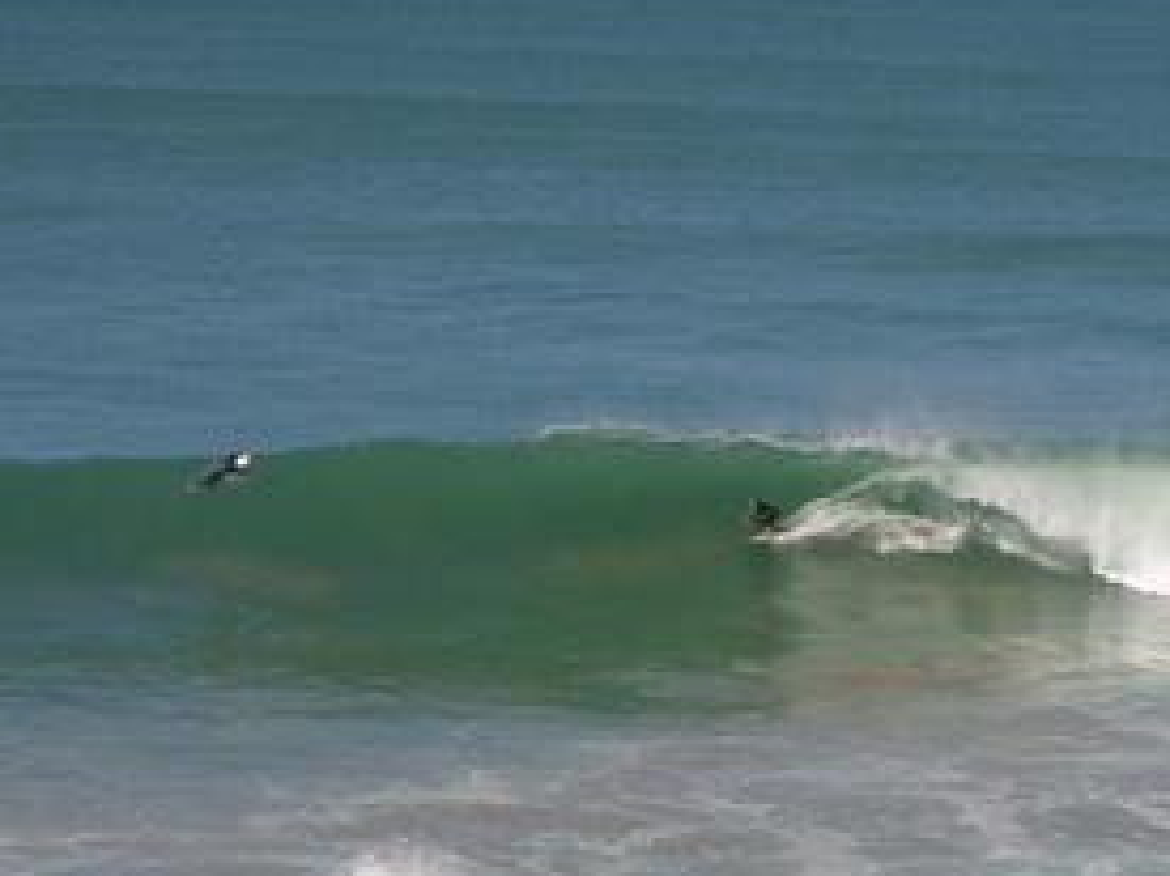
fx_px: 7297
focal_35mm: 216
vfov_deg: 6.9
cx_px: 793
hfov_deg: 9.2
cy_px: 489
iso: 100
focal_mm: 14.1
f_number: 4.7
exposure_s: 1/762
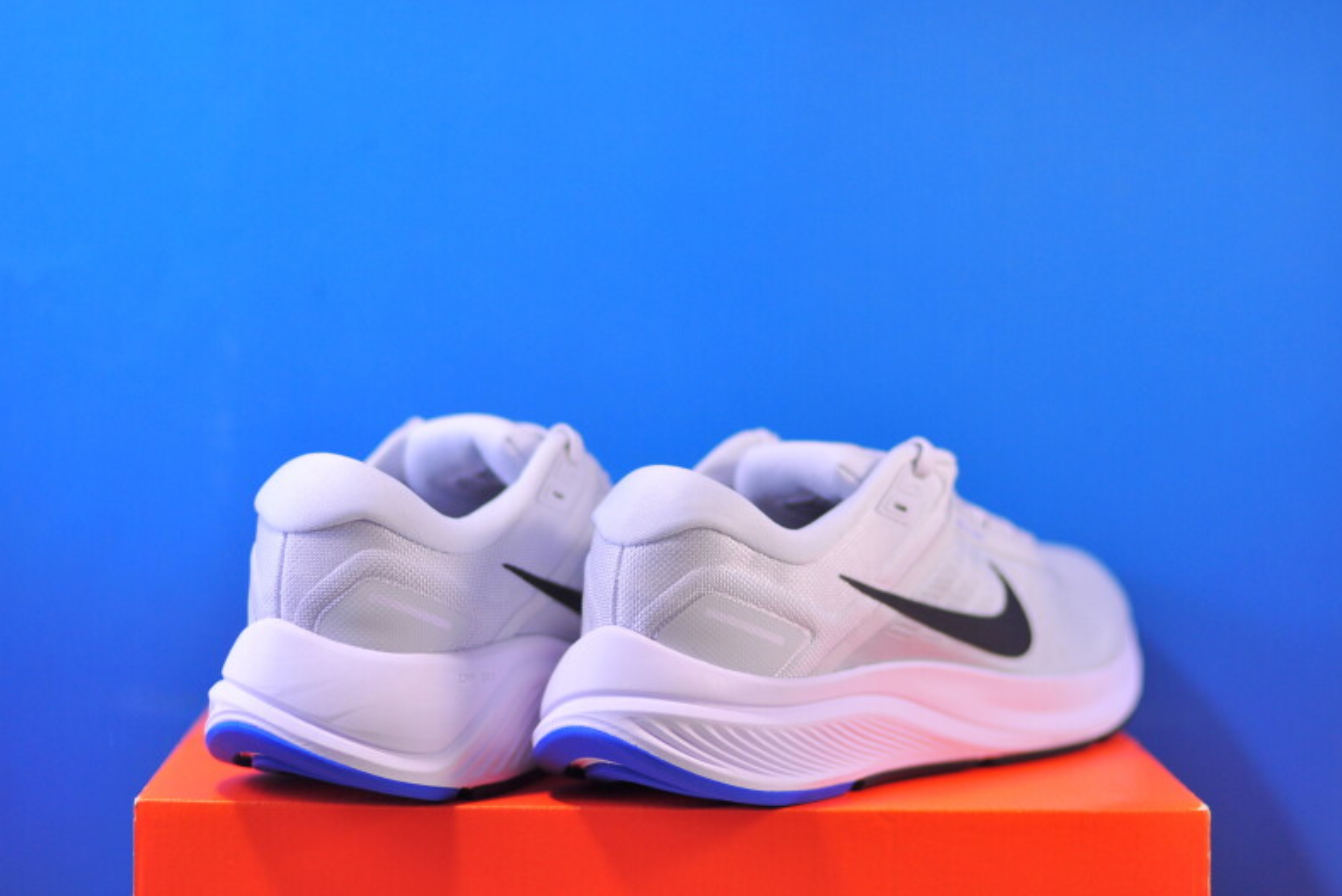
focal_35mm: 76
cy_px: 451
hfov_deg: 26.6
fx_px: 2834
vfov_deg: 18.0
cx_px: 673
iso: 250
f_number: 2
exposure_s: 1/320
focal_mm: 50
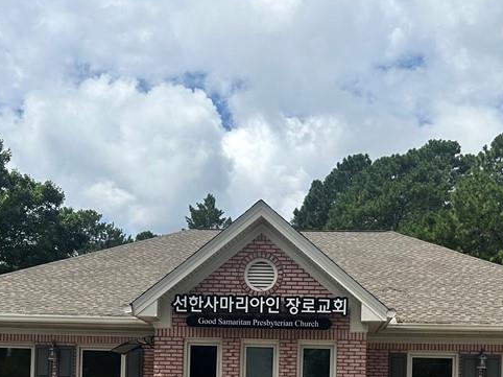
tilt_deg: +1.0
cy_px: 391
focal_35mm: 51
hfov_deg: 37.5
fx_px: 741
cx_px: 279
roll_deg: -1.9
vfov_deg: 26.7
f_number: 1.78
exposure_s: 1/5263
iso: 80
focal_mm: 6.86
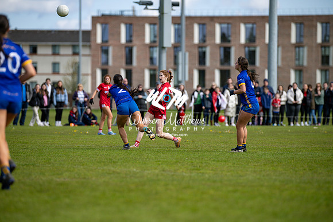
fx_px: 2220
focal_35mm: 240
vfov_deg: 5.7
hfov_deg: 8.6
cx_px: 166
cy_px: 111
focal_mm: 240
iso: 320
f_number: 2.8
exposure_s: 1/6400
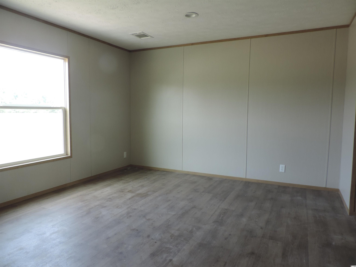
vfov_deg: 56.8
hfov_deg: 71.6
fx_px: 247
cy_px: 134
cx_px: 178
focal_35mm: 24
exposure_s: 1/30
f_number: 3
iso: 110
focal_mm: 4.3
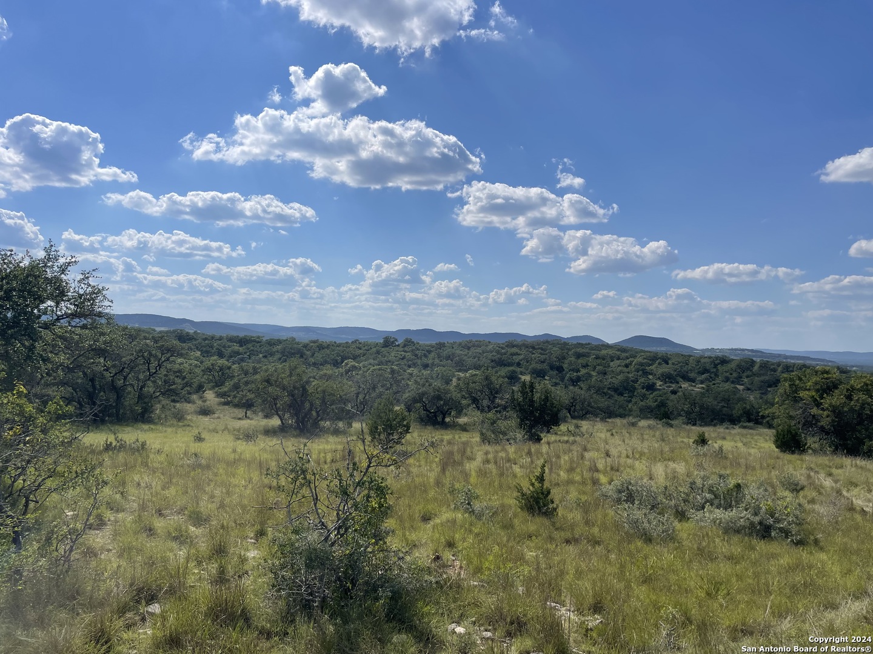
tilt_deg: +0.5
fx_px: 656
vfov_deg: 53.1
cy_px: 327
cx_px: 436
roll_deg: -2.3
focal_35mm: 26
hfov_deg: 67.3
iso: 32
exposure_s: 1/9091
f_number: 1.6
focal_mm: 4.2
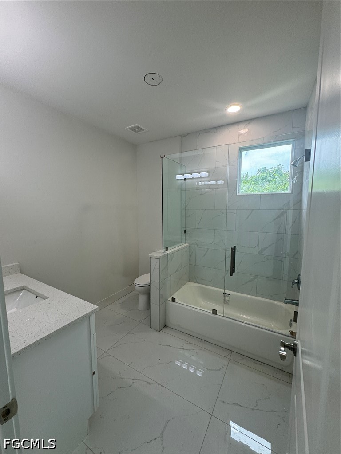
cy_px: 227
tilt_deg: -4.3
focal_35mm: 14
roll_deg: +2.0
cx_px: 170
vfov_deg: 102.1
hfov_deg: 85.7
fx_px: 184
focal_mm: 2.22
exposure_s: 1/120
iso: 80
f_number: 2.2
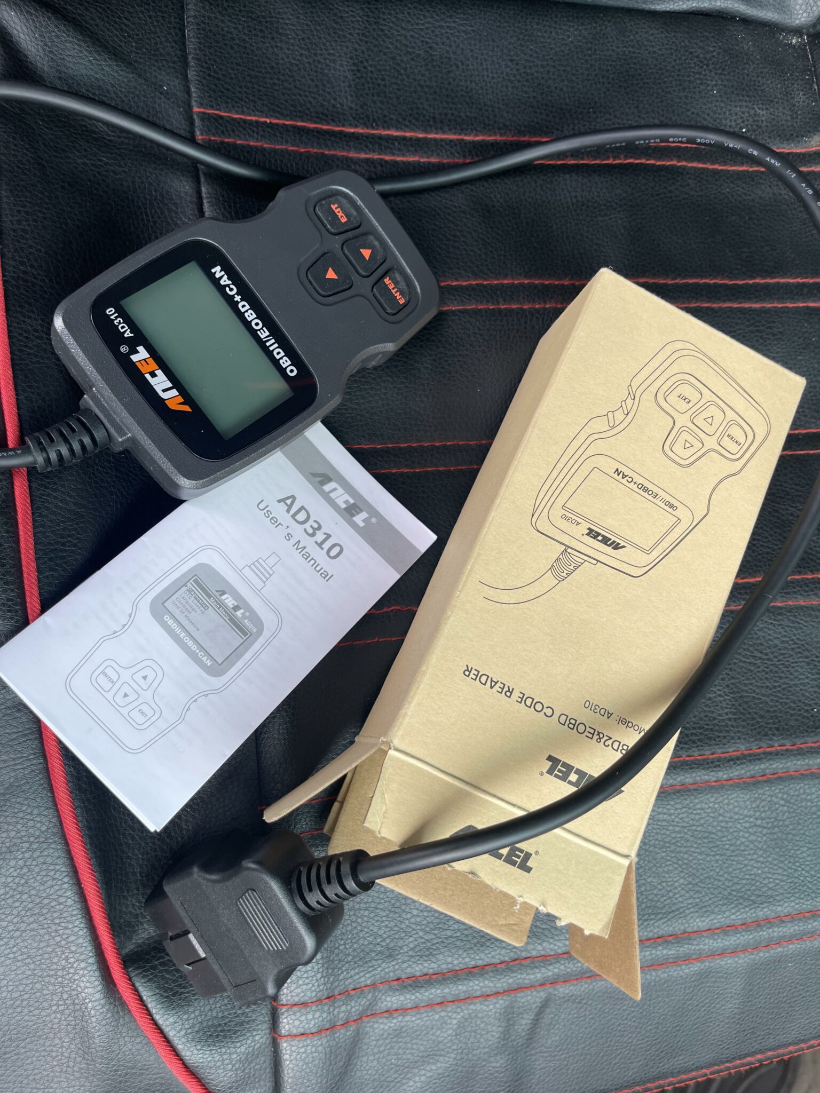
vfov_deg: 67.3
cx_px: 410
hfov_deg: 53.1
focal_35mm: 26
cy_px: 546
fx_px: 821
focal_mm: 5.1
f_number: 1.6
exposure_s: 1/261
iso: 32
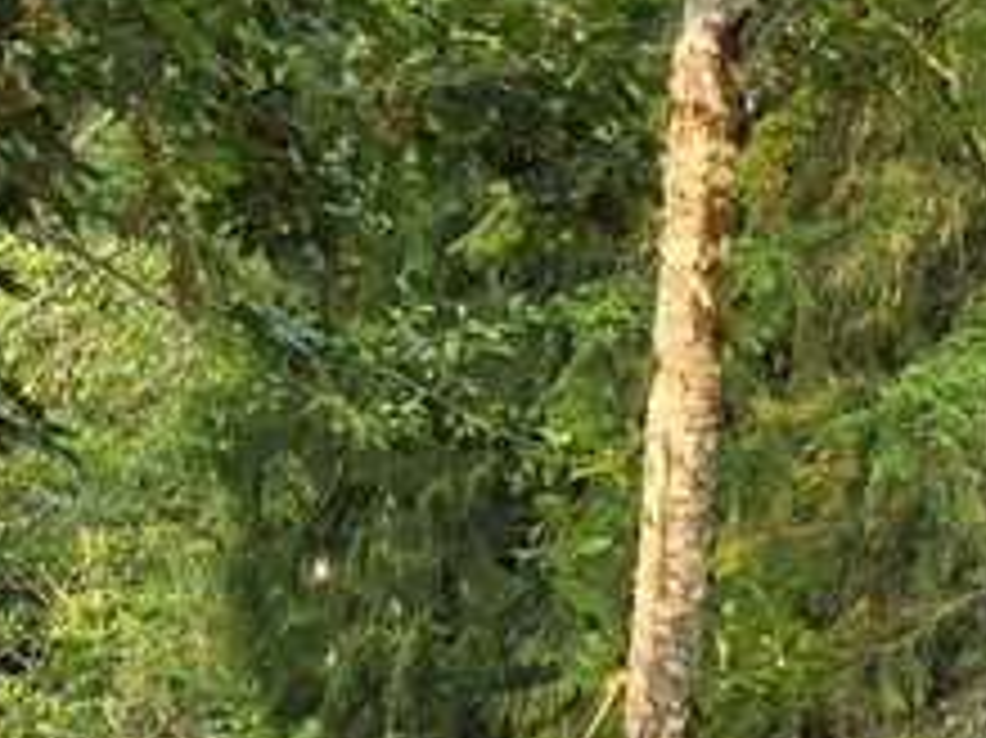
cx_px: 144
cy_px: 1782
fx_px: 4783
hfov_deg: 11.7
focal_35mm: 168
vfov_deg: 8.1
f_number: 1.7
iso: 40
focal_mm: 6.3
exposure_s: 1/359
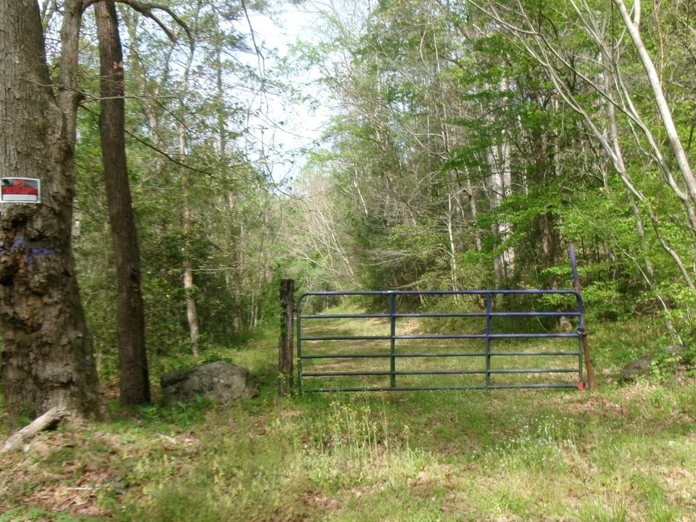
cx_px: 370
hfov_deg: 46.8
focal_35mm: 40
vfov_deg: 35.6
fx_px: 804
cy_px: 352
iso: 100
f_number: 3.9
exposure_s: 1/280
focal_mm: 5.1
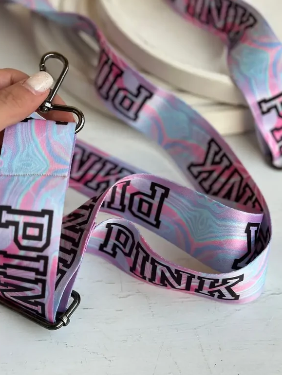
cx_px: 146
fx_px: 608
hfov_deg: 26.1
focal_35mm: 56
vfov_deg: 34.3
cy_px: 175
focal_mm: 6.86
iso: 100
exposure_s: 1/158
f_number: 1.78
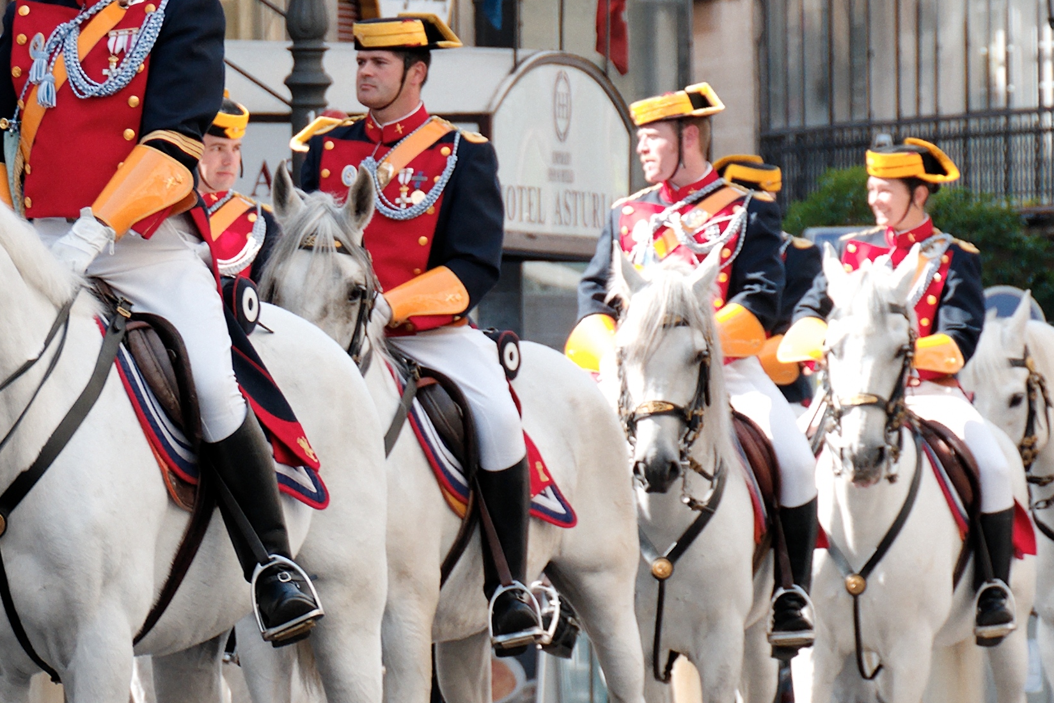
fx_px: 10074
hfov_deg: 6.0
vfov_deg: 4.0
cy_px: 331
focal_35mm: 344
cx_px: 42
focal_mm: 105
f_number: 6.3
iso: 100
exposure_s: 1/80
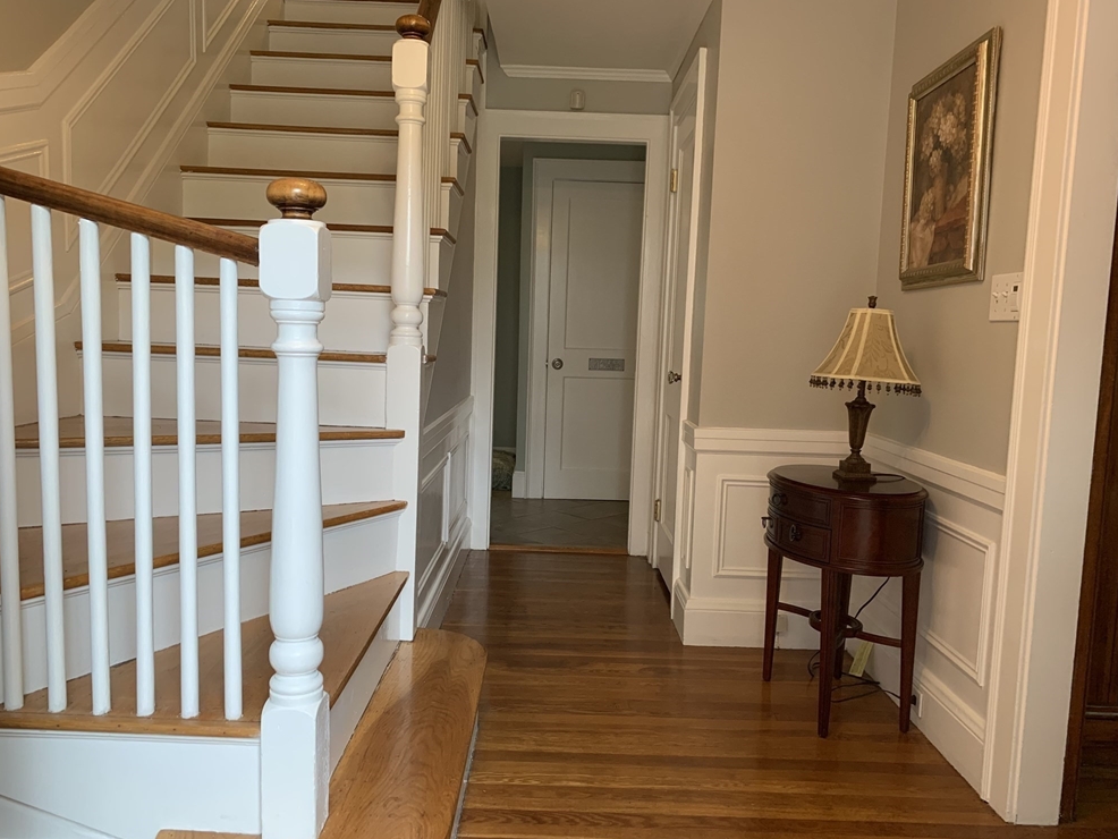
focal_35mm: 27
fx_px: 872
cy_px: 429
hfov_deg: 65.3
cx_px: 551
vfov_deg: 51.4
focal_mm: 4.25
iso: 100
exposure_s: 1/60
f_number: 1.8
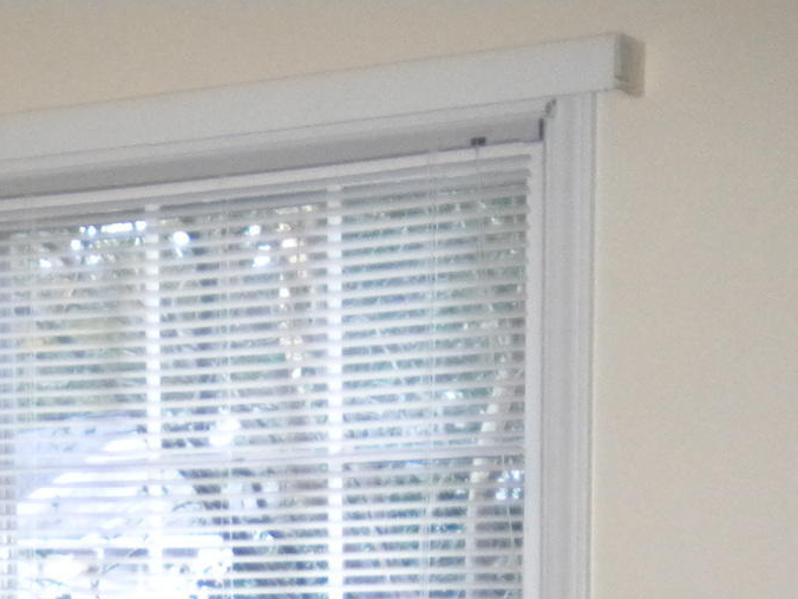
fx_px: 2444
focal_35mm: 106
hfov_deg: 18.1
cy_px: 904
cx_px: -6
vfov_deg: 13.2
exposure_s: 1/30
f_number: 3.1
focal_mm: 6.3
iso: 400
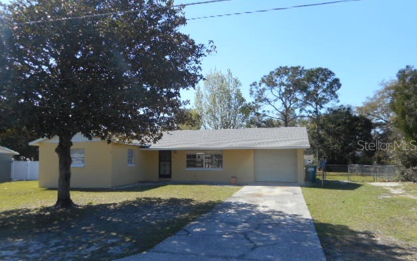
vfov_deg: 46.0
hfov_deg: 68.4
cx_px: 207
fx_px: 307
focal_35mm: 27
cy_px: 145
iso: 80
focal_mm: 4.5
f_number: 3.7
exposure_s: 1/500
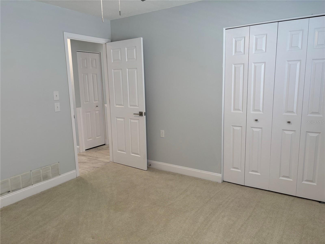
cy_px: 122
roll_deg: +1.2
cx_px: 162
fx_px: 244
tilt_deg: -8.8
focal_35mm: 26
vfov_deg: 53.1
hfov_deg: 67.3
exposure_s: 1/120
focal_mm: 5.96
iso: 80
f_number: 1.6
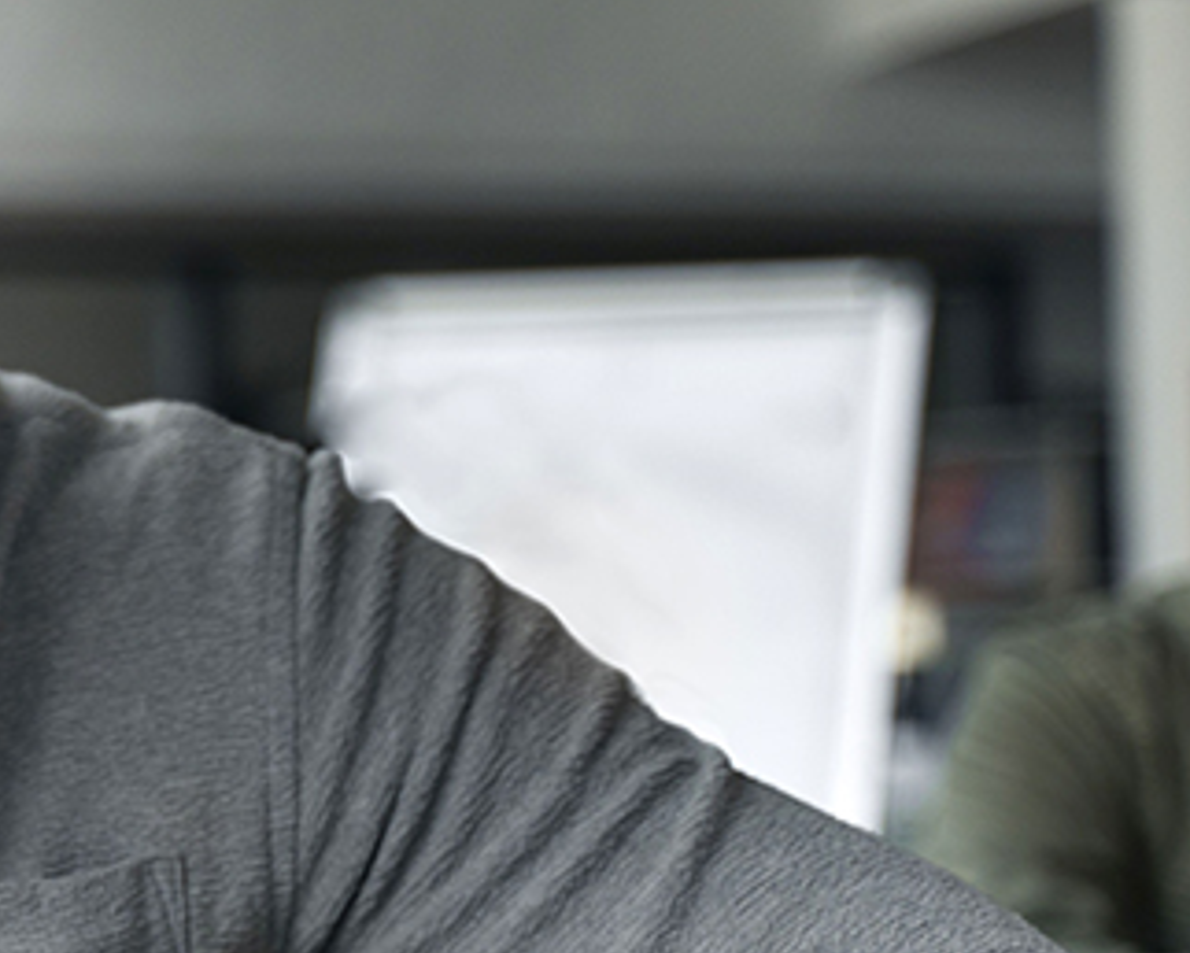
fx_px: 4828
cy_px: 504
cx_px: -525
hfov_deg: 13.4
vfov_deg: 11.3
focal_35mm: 137
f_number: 2.8
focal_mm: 47
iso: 400
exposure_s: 1/400
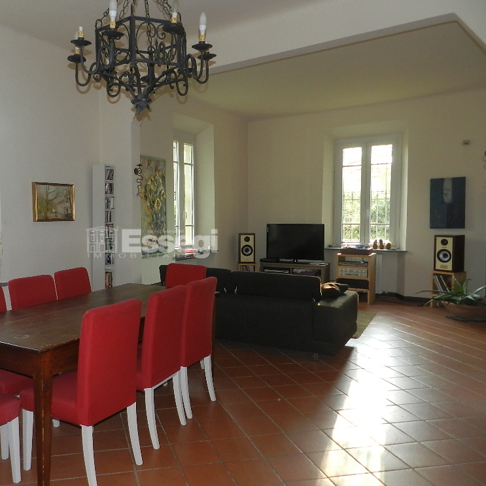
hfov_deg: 55.8
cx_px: 152
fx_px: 445
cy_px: 242
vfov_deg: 57.3
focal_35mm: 28
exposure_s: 1/30
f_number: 3.4
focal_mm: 4
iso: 200
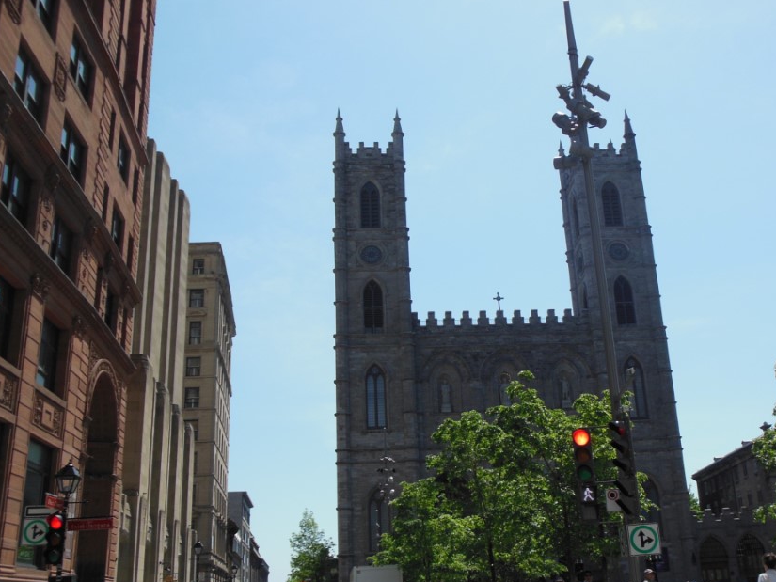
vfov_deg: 39.6
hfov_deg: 51.1
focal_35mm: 36
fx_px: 807
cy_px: 338
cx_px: 455
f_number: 3.3
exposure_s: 1/2000
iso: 125
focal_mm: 5.2
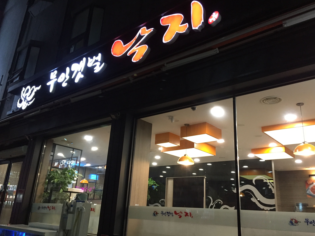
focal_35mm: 30
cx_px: 160
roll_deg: -3.7
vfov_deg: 46.8
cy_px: 116
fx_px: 273
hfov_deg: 60.0
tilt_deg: +18.7
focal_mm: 4.15
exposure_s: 1/30
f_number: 2.2
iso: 200
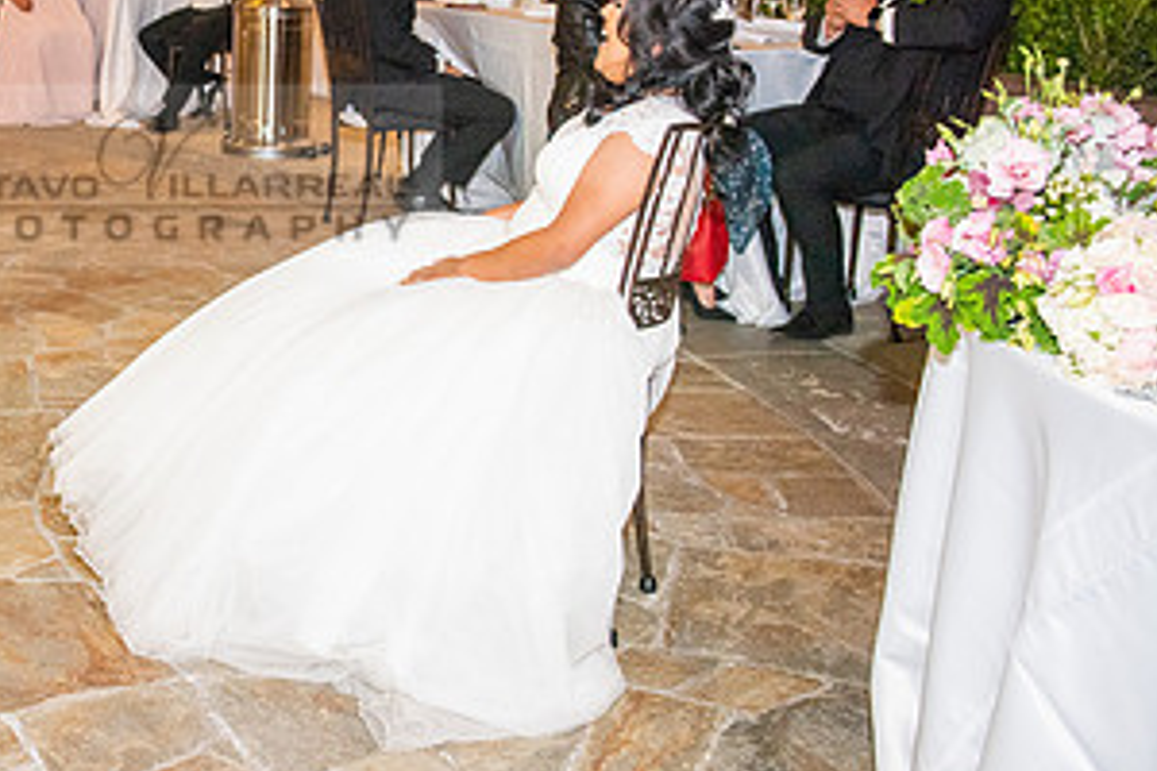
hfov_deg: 31.8
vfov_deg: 22.4
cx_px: 116
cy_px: 175
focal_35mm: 60
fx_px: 1928
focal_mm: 31
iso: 1600
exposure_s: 1/160
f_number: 4
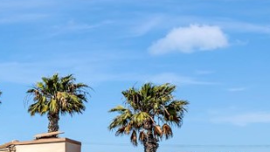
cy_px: 183
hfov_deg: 25.9
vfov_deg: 21.4
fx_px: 372
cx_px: -159
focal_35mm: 52
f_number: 5.6
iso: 100
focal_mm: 10
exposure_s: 1/1000
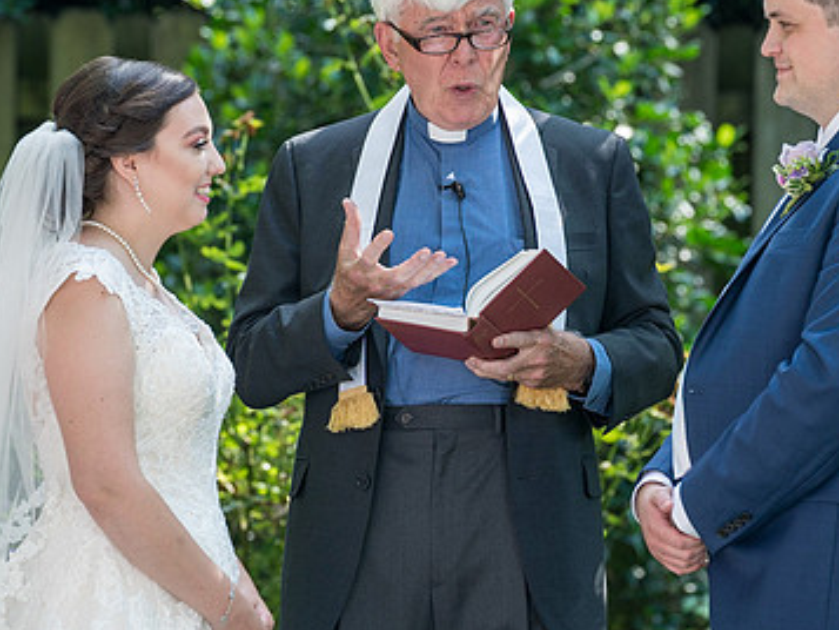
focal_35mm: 320
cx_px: 392
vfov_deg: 4.6
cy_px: 286
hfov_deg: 6.2
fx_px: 7759
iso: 200
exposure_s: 1/200
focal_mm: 192
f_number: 4.5
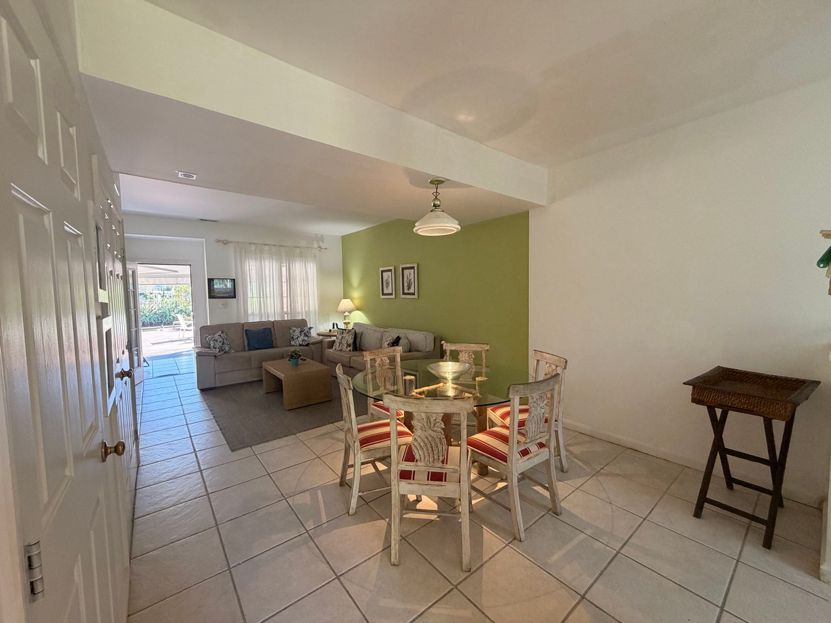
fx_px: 336
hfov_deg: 102.1
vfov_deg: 85.7
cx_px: 416
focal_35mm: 14
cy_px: 312
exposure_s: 1/62
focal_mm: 2.22
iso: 250
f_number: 2.2
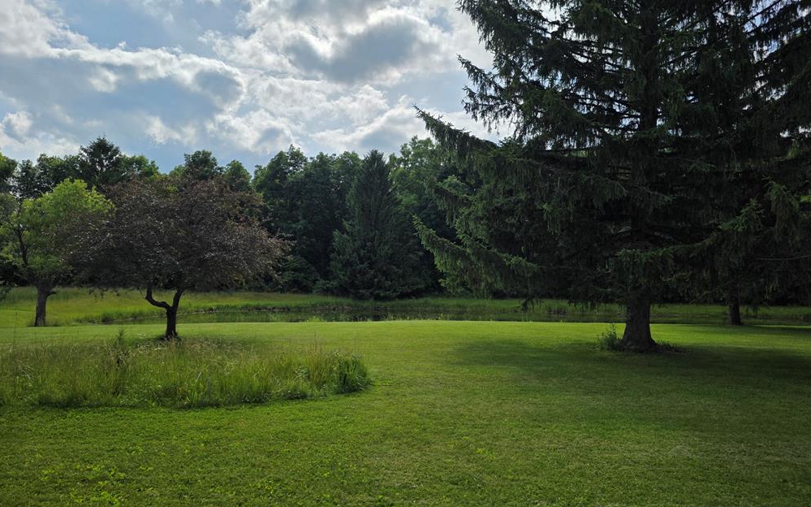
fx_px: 552
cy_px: 261
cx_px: 404
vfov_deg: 49.3
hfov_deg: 72.6
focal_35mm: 25
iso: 50
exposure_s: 1/7944
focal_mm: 6.3
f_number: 1.7
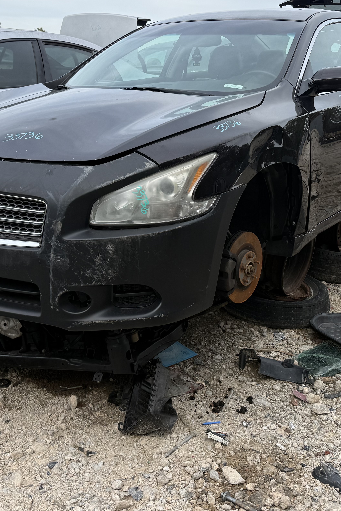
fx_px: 639
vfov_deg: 43.1
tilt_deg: -3.5
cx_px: 185
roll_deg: -3.0
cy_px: 177
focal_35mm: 45
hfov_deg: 29.9
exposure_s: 1/1770
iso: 80
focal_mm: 6.76
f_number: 1.78
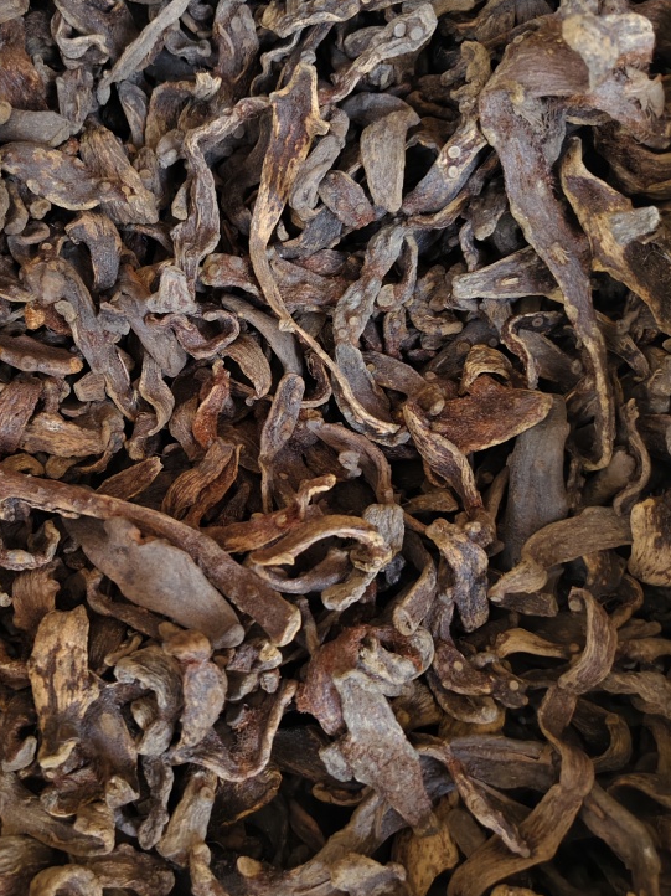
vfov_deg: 54.0
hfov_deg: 40.8
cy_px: 435
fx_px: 879
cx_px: 184
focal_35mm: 34
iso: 720
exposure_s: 1/50
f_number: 1.88
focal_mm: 5.56
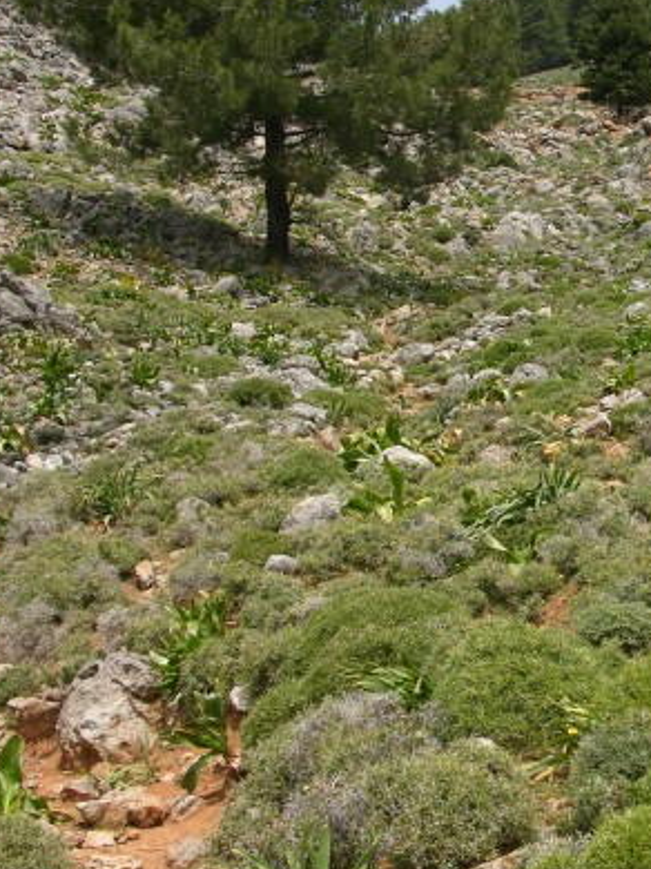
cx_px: 577
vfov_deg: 28.2
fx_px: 1732
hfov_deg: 20.9
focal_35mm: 69
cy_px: 414
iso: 50
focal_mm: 8.9
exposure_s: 1/238
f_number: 5.6
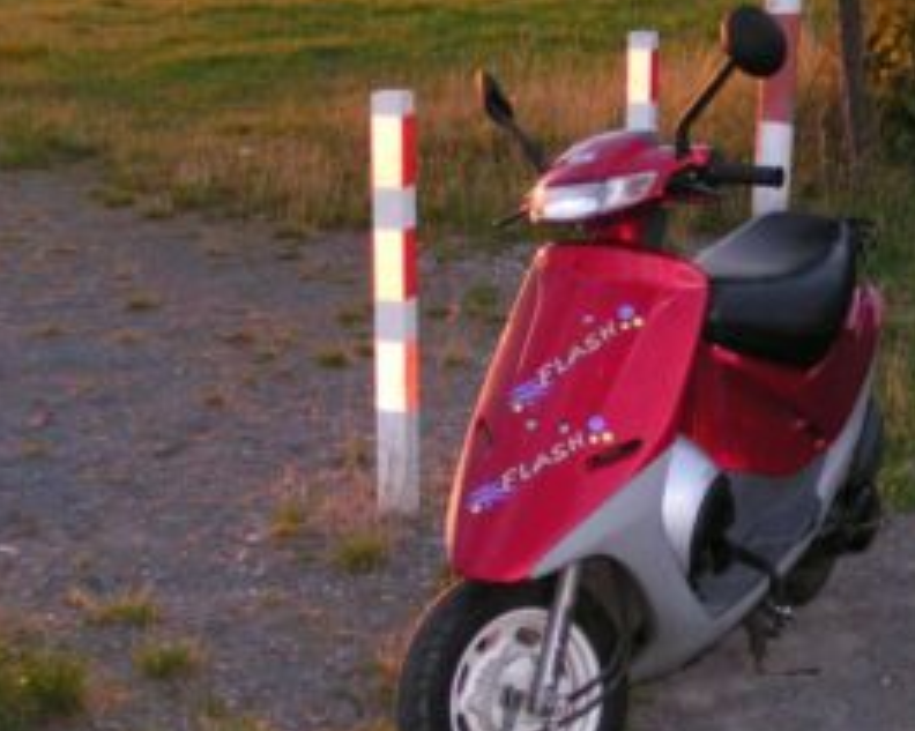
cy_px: 405
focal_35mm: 80
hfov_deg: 23.7
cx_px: 659
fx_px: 2166
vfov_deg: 19.2
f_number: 3.2
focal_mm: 8.3
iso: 200
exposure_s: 1/60
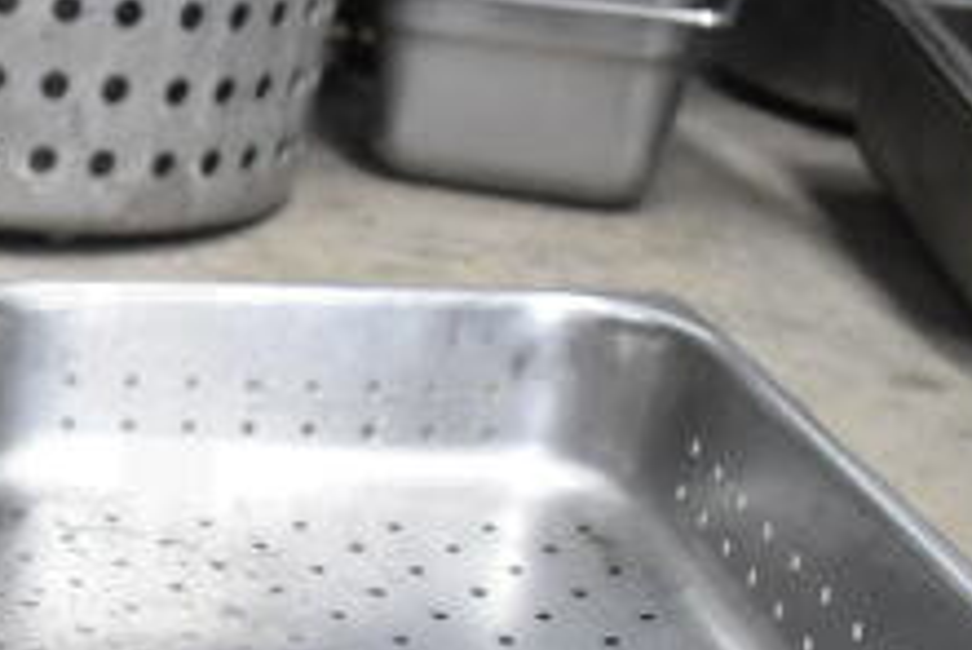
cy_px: 608
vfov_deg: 17.9
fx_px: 2026
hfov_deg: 24.6
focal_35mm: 75
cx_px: -168
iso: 1600
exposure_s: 1/60
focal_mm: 18
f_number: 4
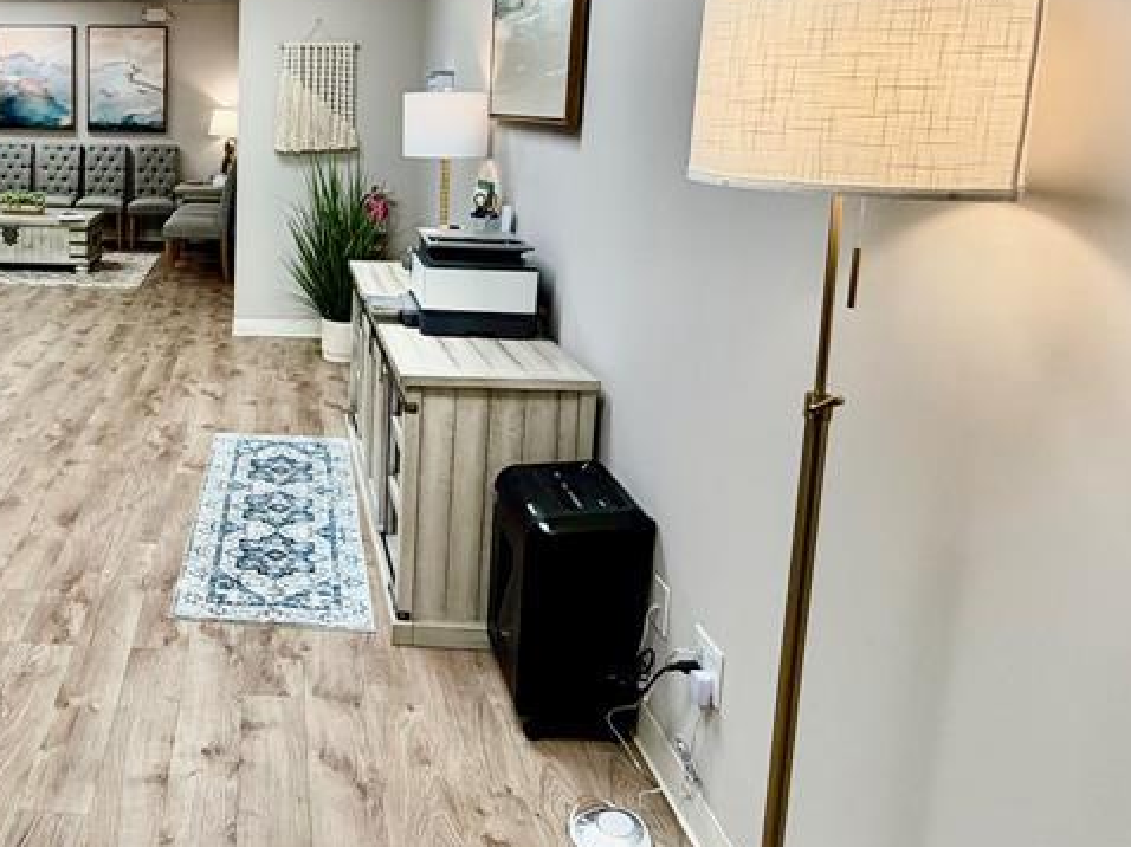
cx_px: 199
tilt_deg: -7.3
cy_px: 229
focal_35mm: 30
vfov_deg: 45.4
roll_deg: +0.1
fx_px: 980
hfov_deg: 55.0
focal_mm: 2.22
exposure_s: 1/120
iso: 125
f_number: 2.2
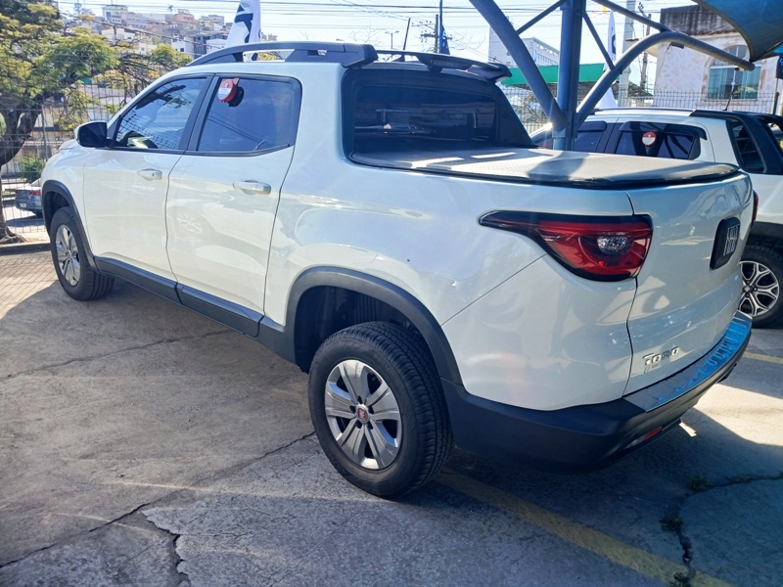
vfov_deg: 53.1
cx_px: 392
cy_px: 294
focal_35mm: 26
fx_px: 588
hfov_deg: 67.3
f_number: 1.8
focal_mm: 3.98
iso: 20
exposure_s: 1/120
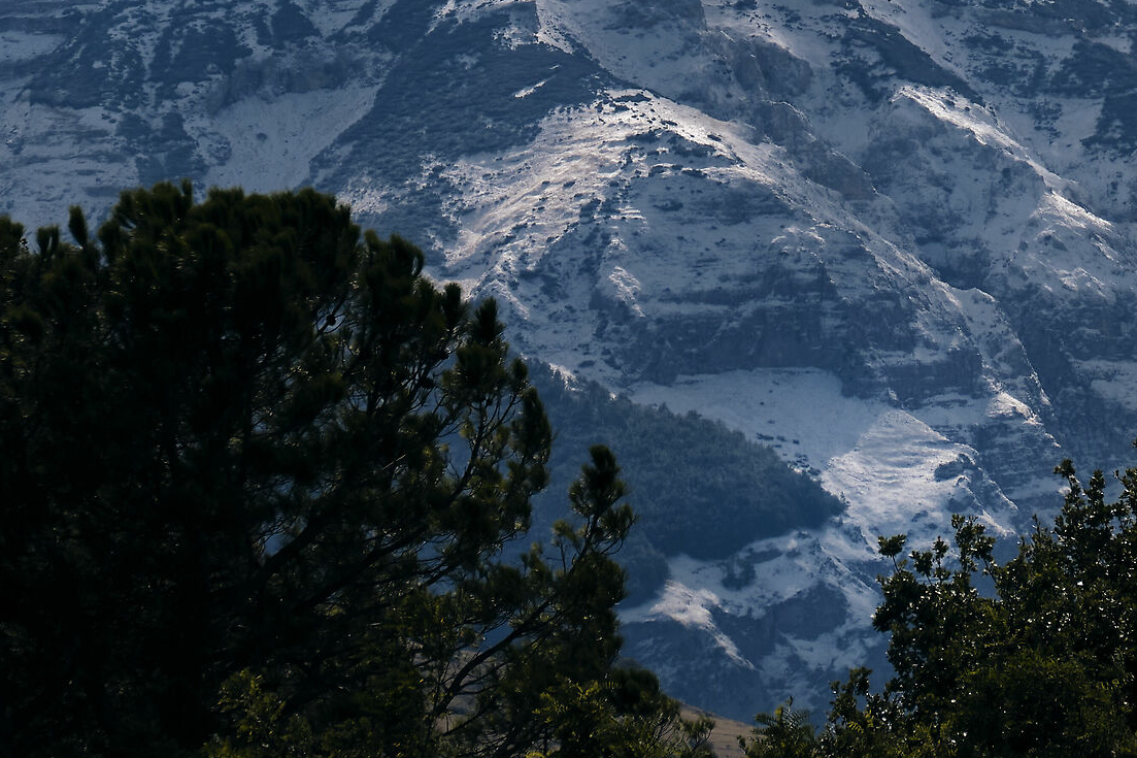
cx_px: 845
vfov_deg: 2.1
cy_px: 28
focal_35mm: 668
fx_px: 21093
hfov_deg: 3.1
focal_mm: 204.6
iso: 250
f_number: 10
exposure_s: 1/1250
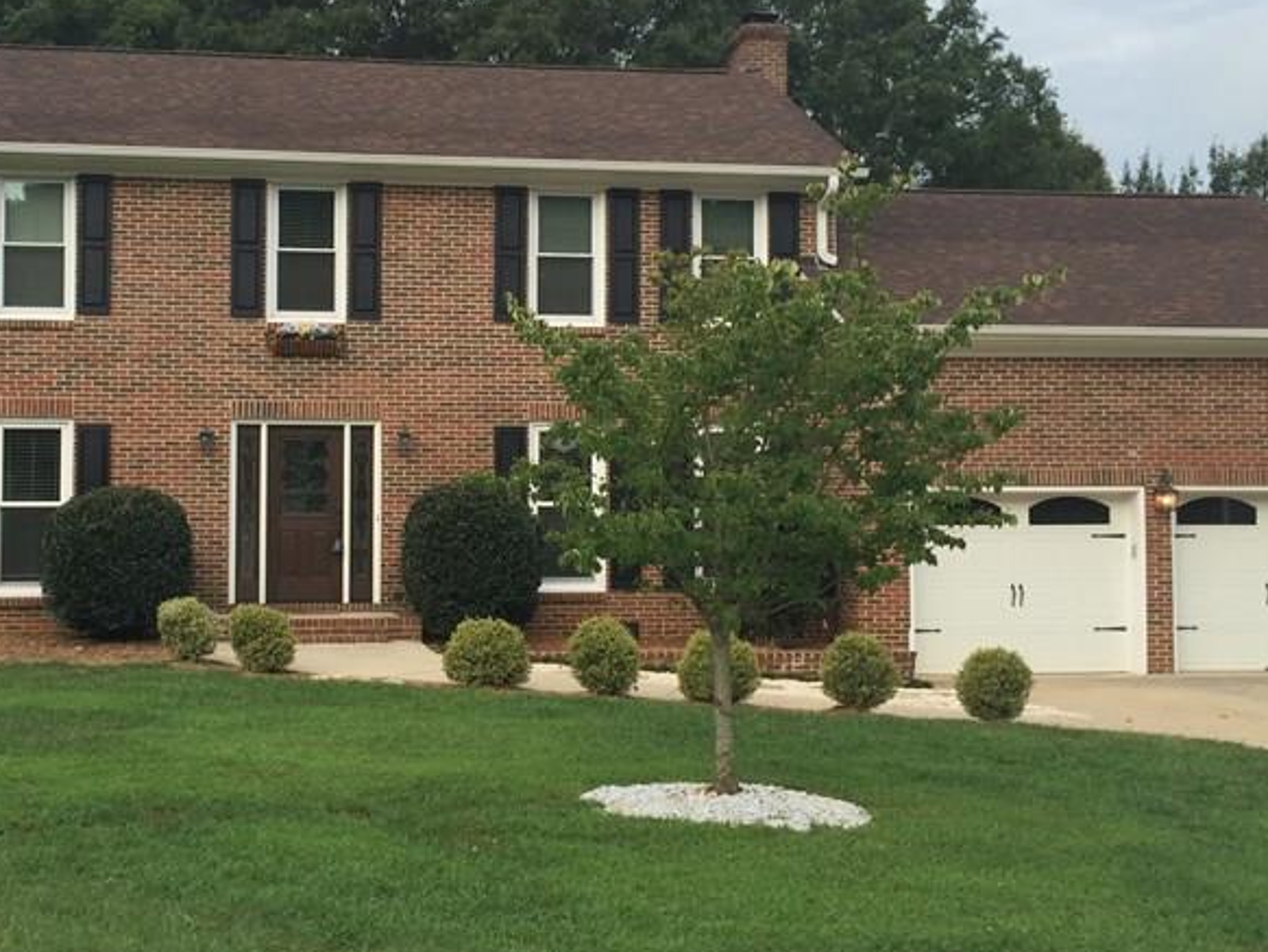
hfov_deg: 37.3
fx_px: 1869
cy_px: 427
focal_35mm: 51
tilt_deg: +3.4
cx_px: 475
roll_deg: -0.2
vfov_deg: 28.6
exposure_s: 1/599
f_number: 2.2
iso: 32
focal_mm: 4.15
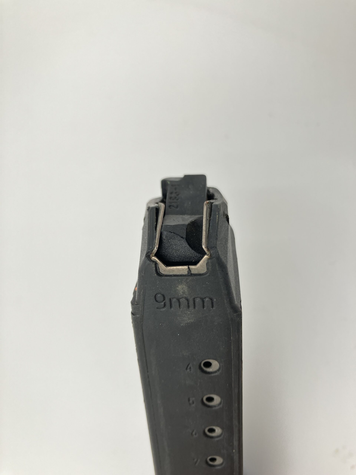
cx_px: 178
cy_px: 238
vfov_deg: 63.4
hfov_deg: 49.7
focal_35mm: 28
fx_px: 384
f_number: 1.8
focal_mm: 3.99
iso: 50
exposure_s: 1/121
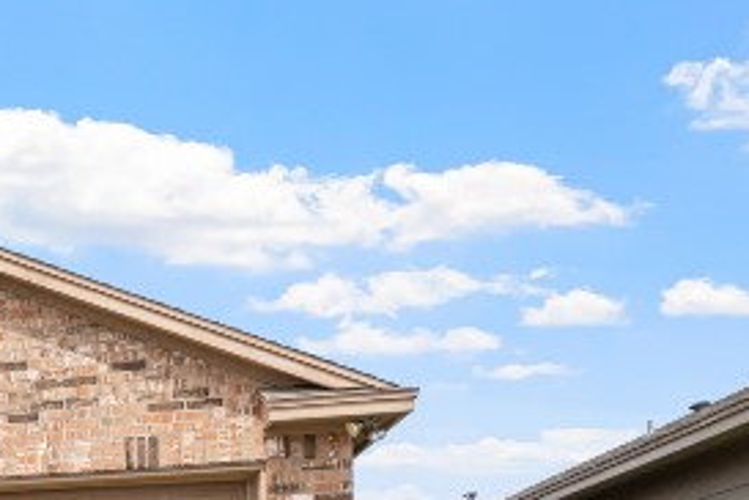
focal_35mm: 45
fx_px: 936
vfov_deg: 27.9
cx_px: -296
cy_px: 515
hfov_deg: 30.6
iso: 500
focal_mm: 12
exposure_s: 1/640
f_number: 9
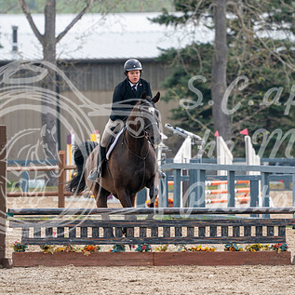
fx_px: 4724
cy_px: 148
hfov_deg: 3.6
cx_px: 162
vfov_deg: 3.6
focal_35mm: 490
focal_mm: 315
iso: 200
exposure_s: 1/320
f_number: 5.6
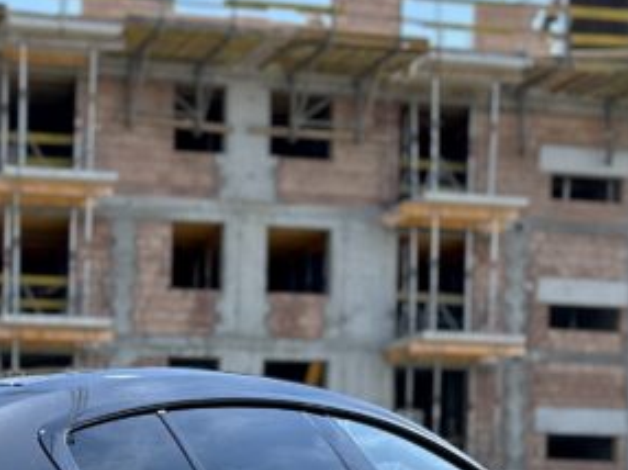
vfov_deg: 16.0
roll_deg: -0.4
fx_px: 1559
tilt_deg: +0.3
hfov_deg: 20.9
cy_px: 654
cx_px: -162
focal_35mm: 86
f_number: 1.78
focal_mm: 6.86
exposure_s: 1/2410
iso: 80
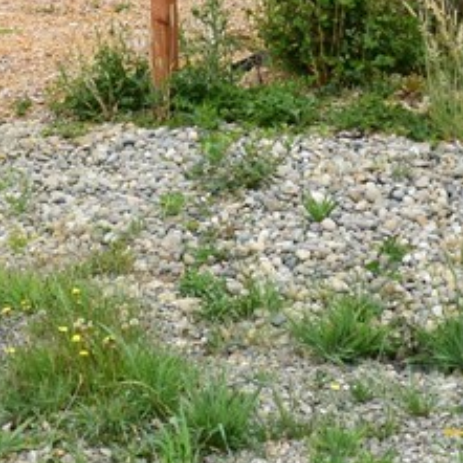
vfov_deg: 14.5
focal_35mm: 113
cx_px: 358
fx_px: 1710
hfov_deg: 15.3
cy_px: -193
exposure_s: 1/320
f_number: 10
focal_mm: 18
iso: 400
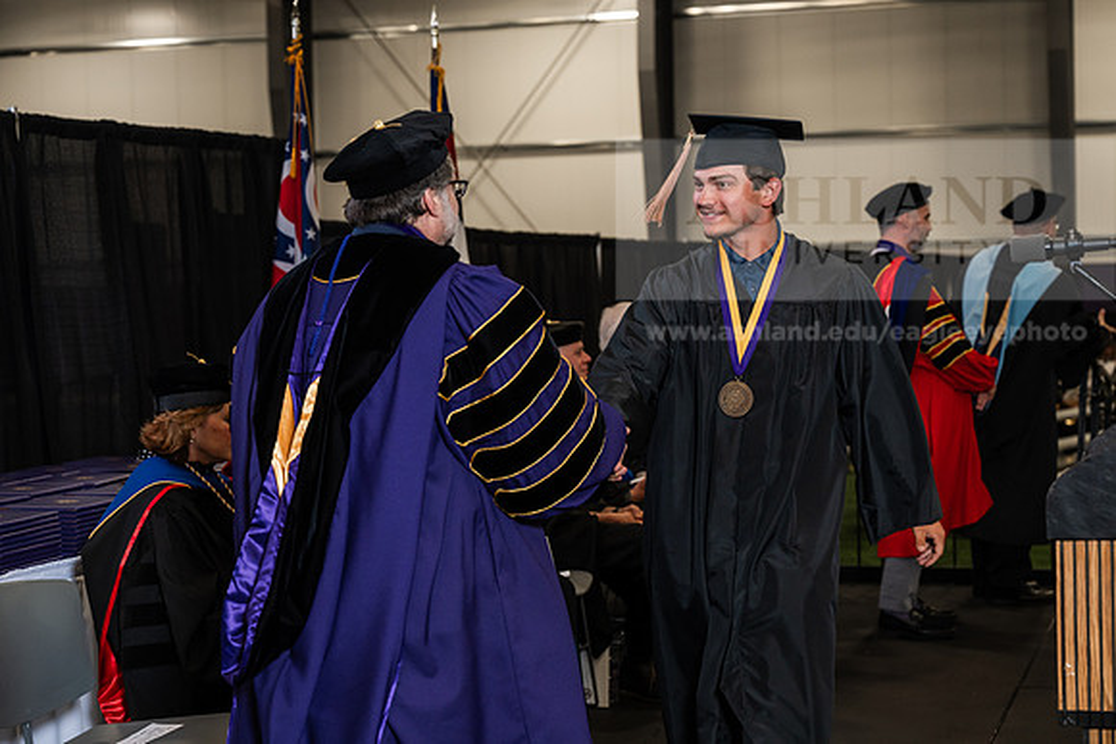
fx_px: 2170
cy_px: 372
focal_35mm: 70
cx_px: 558
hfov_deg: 28.8
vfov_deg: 19.5
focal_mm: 70
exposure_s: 1/200
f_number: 4.5
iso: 1250
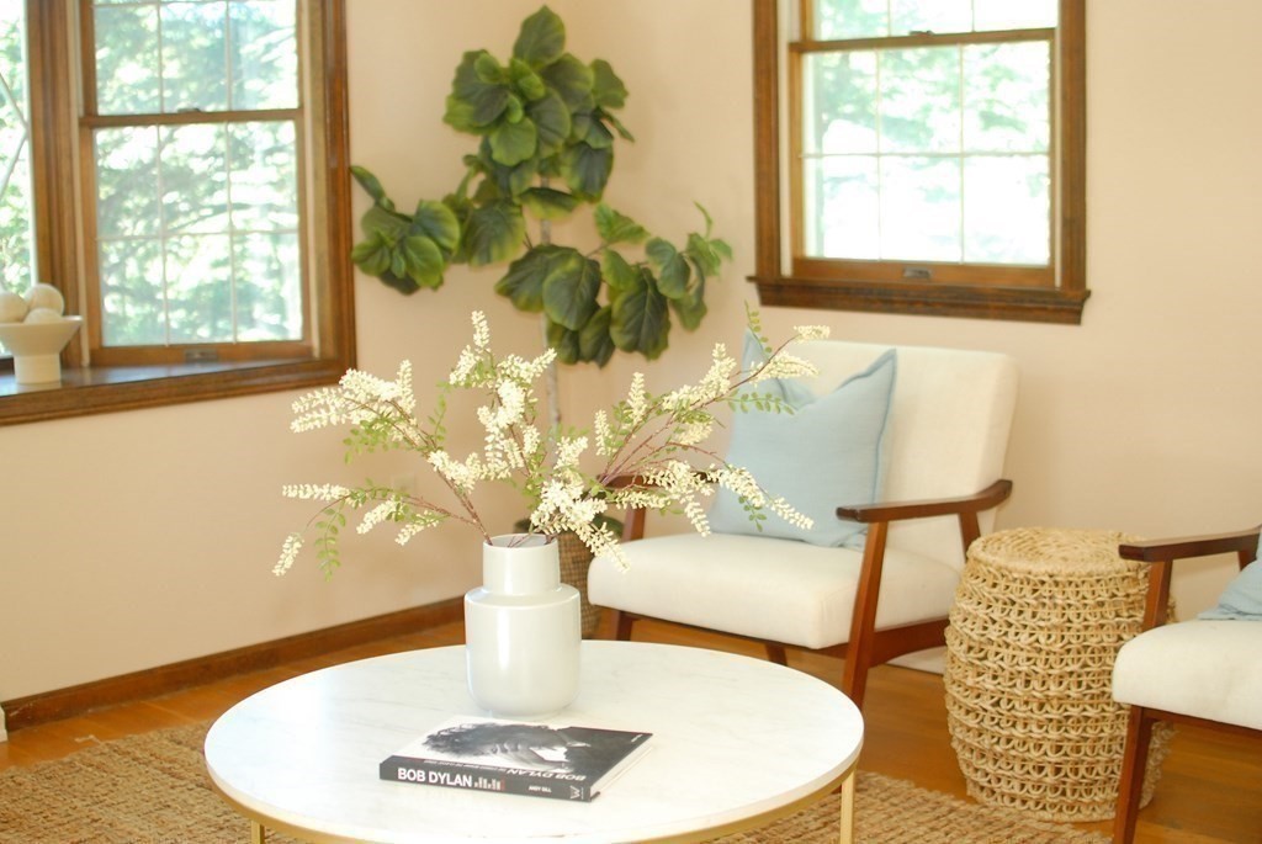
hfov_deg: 37.8
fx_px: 1842
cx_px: 631
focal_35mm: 52
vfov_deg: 25.8
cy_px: 422
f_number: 2.5
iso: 500
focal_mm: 35
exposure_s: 1/125
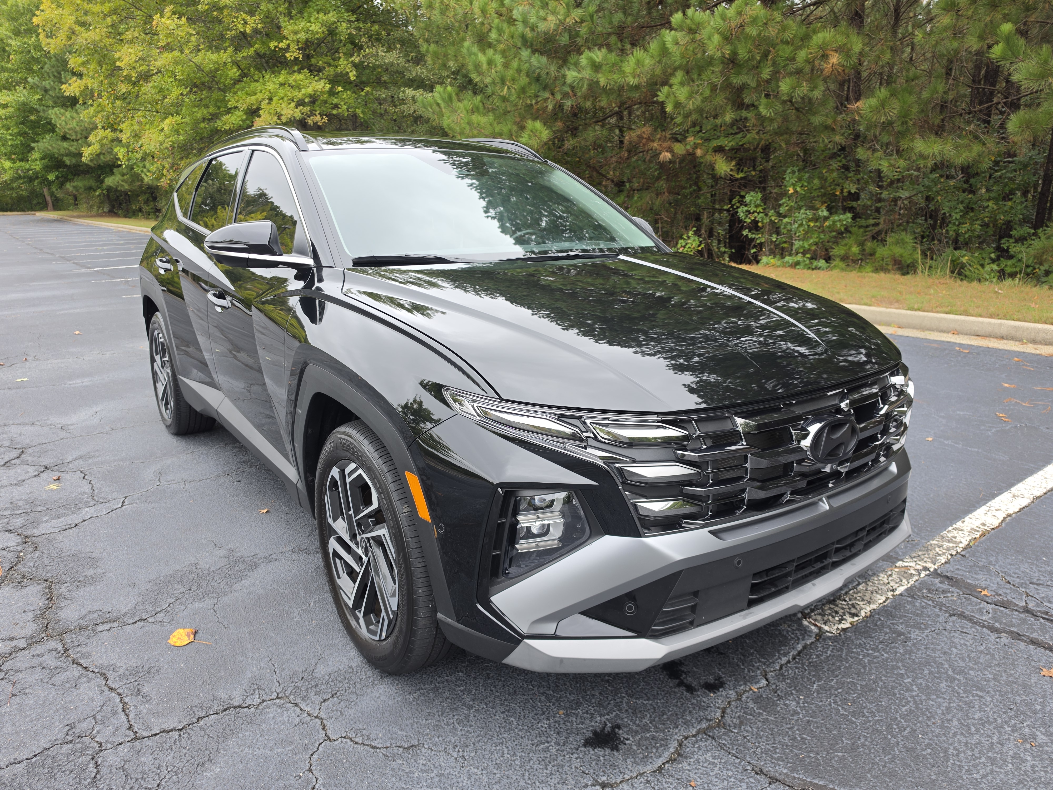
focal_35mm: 23
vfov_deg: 58.9
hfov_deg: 73.9
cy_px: 395
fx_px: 700
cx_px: 526
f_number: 1.4
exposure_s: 1/180
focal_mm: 6.5
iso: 20
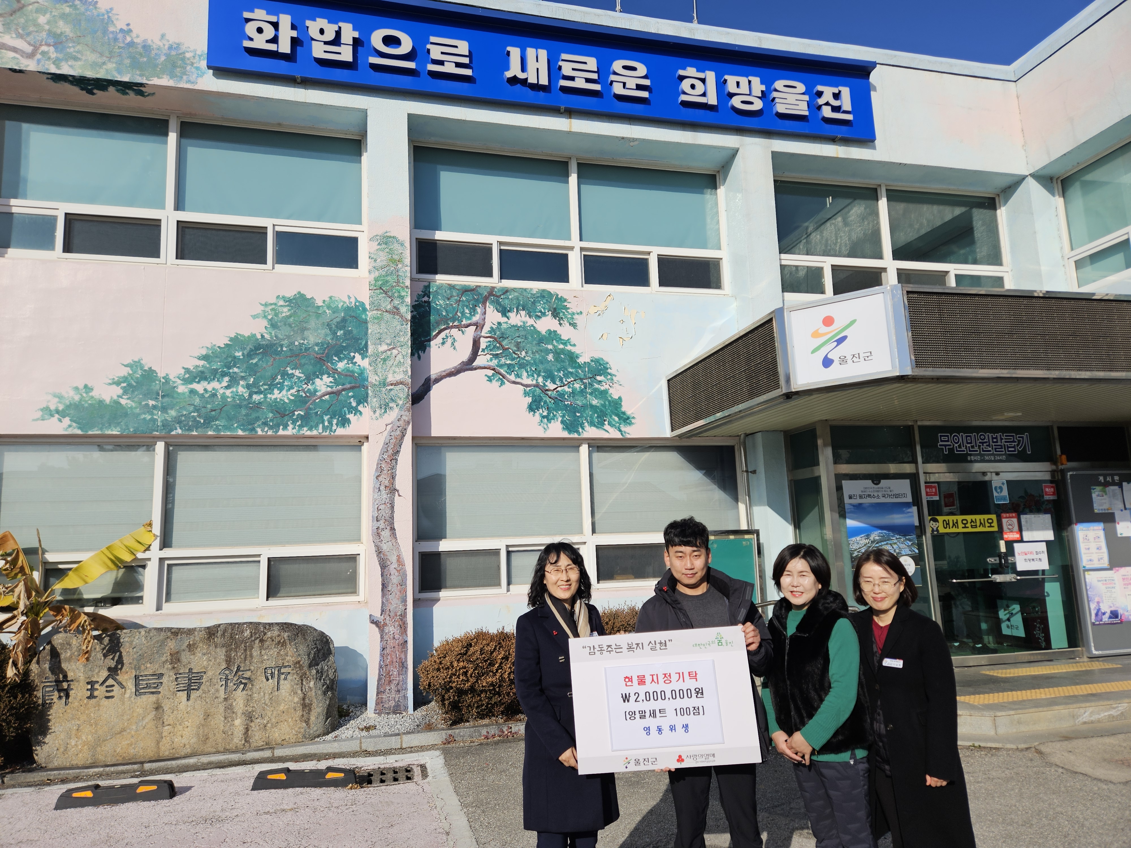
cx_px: 566
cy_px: 424
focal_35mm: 23
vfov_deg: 58.9
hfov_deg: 73.9
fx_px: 751
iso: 25
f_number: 1.8
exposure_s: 1/3067
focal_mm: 5.4
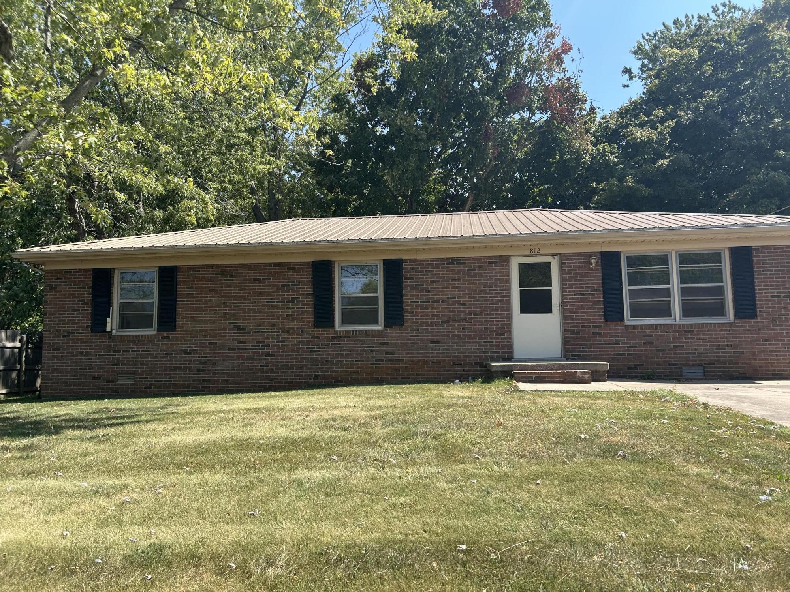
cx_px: 395
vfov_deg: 53.1
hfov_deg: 67.3
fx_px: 593
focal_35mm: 26
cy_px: 296
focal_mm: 5.7
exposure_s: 1/1934
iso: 50
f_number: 1.5
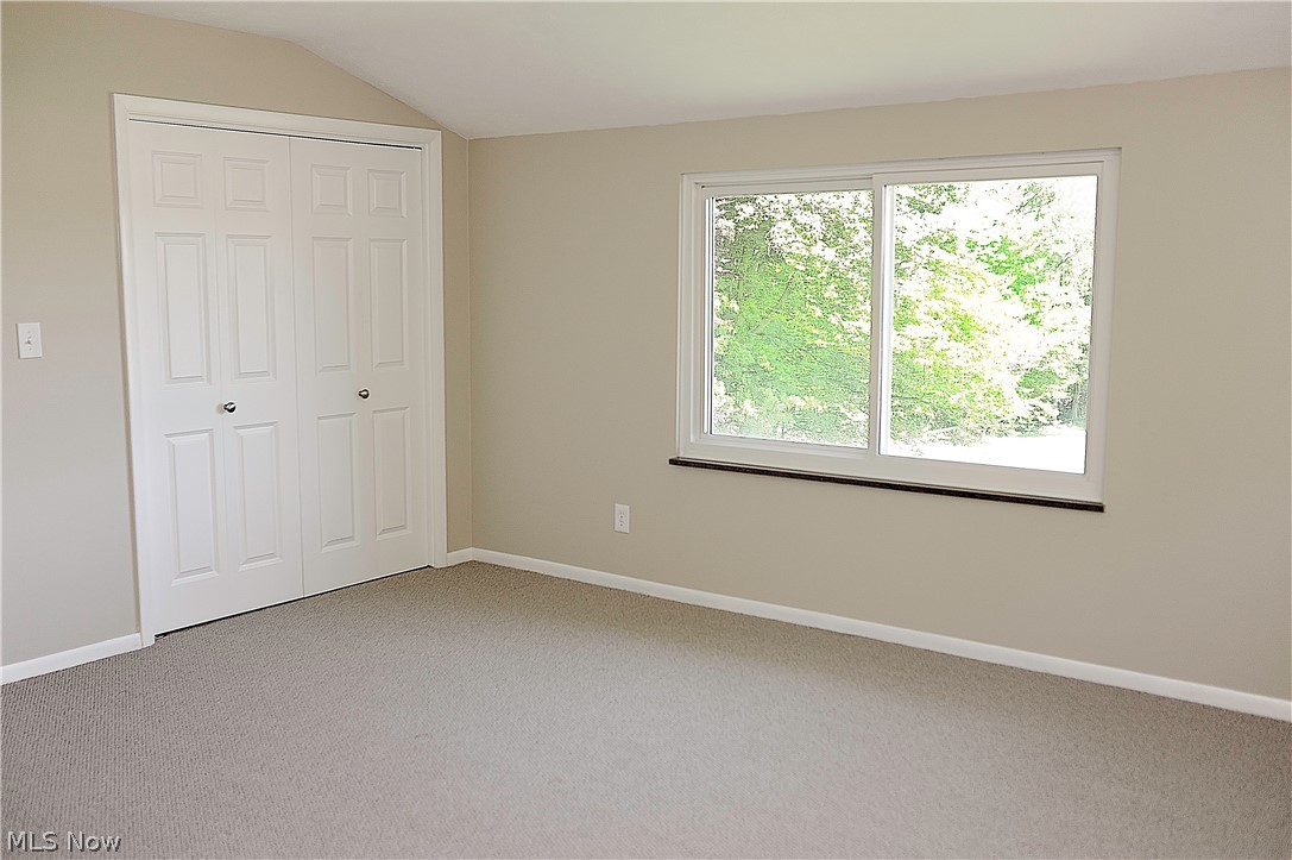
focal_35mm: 35
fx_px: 1255
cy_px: 430
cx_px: 646
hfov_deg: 54.5
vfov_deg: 37.8
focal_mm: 35
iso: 500
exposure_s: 1/250
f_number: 2.5
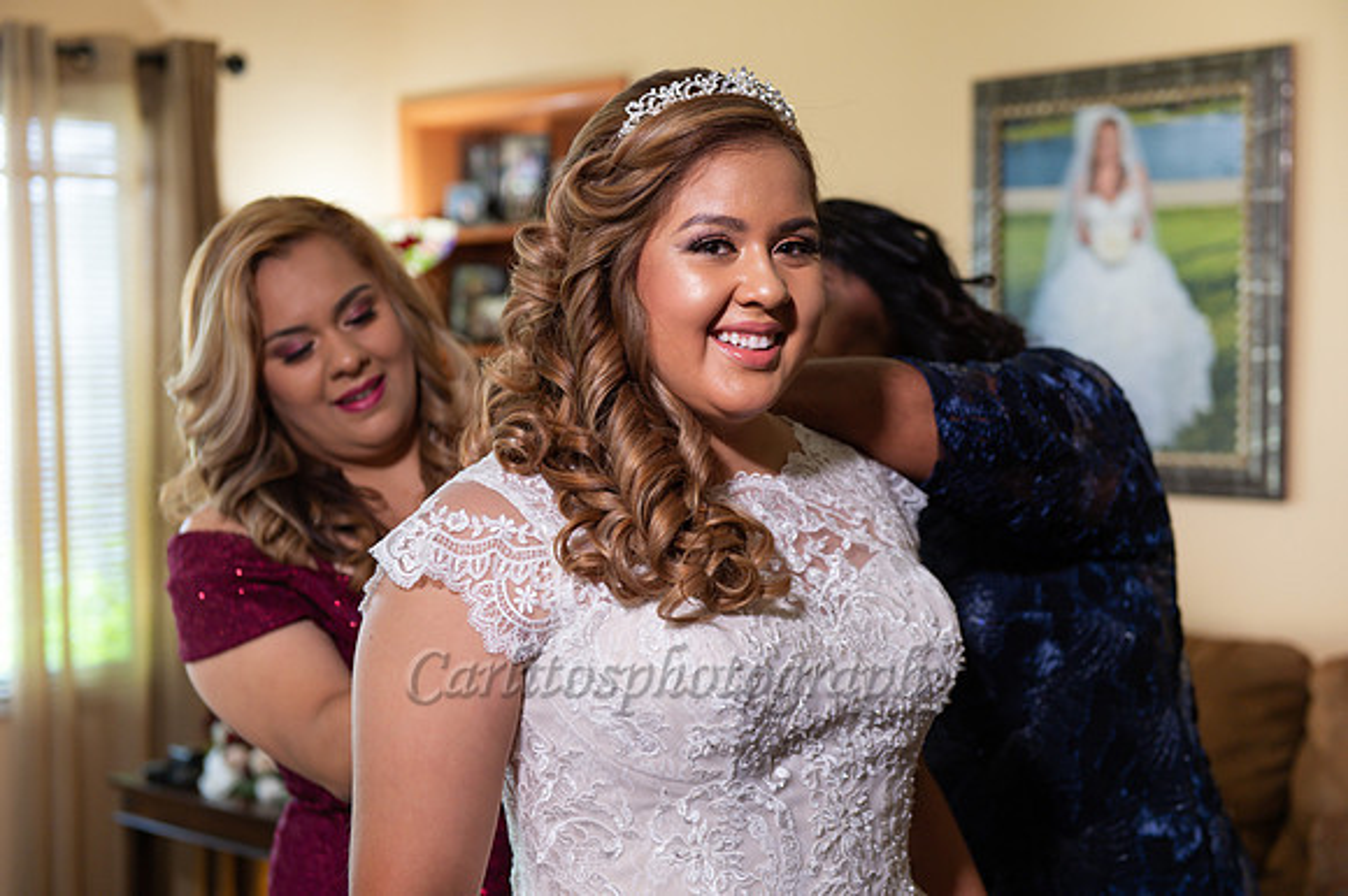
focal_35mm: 58
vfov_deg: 23.4
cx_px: 674
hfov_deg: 34.5
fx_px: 2170
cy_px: 448
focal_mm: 58
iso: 400
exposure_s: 1/60
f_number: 3.2
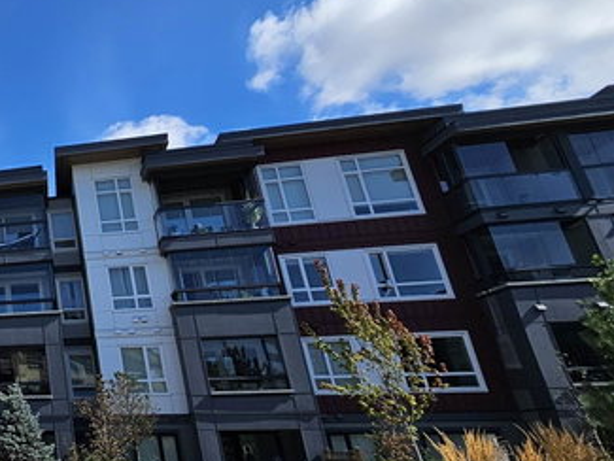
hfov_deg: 39.2
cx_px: -140
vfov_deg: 44.2
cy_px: 221
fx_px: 568
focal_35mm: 32
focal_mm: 2.2
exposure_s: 1/3160
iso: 50
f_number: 2.2
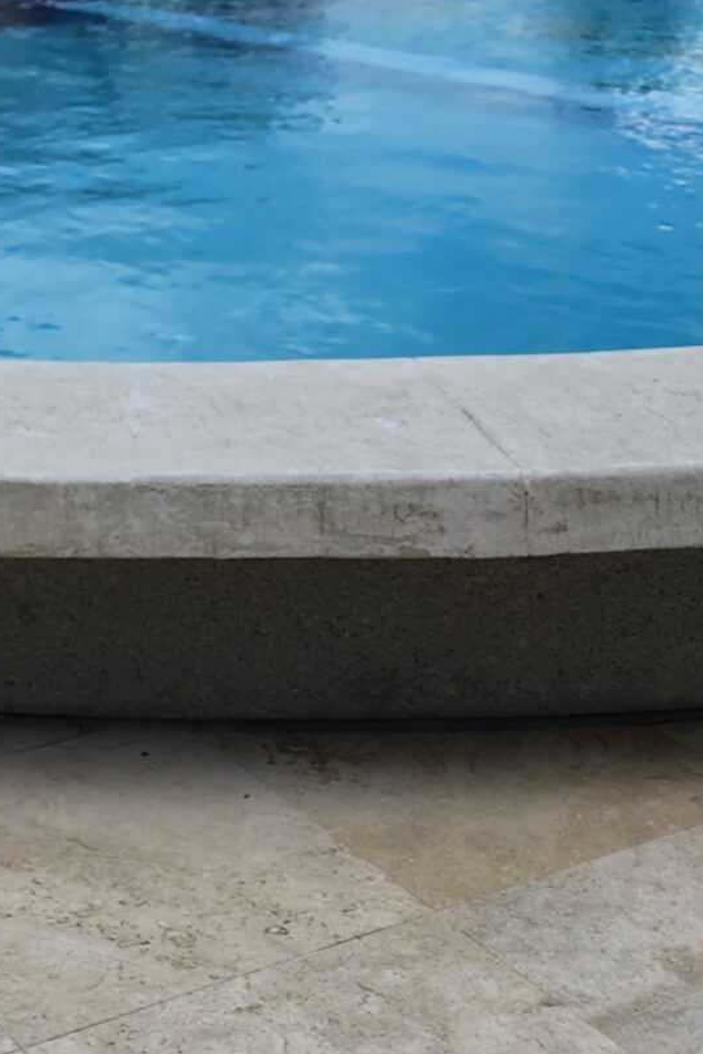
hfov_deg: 17.3
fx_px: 2227
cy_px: -200
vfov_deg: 24.3
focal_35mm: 76
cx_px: -80
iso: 12
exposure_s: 1/1472
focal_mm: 6.4
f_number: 1.8
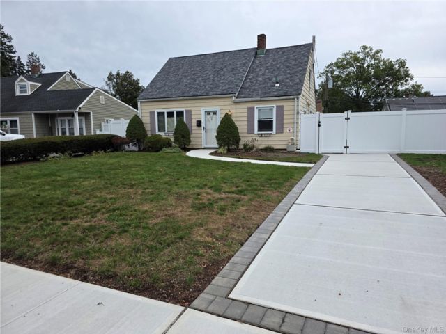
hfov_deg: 73.9
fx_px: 296
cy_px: 167
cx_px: 223
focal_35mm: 23
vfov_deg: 58.9
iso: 80
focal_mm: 6.3
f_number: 1.7
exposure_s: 1/3409
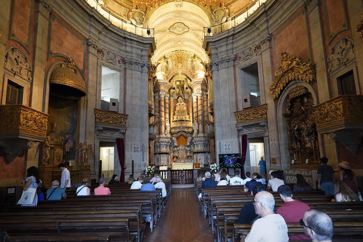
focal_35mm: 24
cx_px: 182
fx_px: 242
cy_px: 121
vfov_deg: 53.1
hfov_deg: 73.7
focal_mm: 24
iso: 3200
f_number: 5.6
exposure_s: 1/80
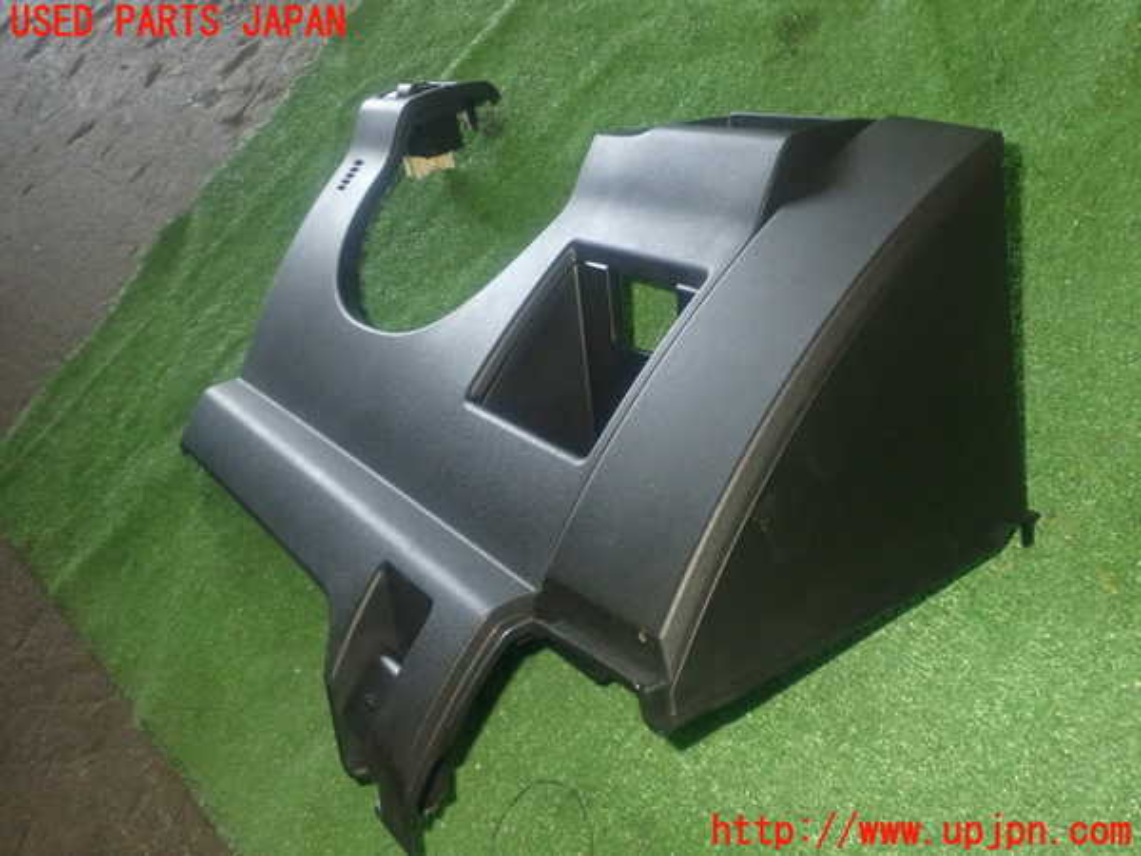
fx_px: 1187
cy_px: 428
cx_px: 570
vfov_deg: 39.7
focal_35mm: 36
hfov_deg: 51.4
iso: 800
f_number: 7.1
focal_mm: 6.37
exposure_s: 1/40
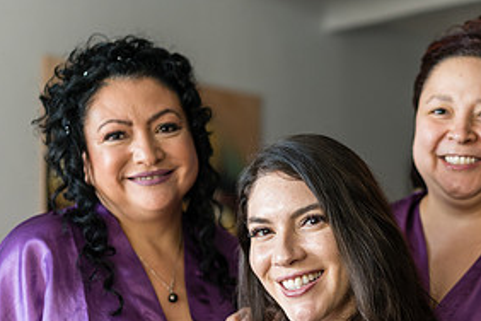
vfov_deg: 18.8
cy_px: 243
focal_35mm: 72
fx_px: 962
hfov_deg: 27.6
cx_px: 377
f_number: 1.4
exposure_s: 1/250
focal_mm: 35
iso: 200
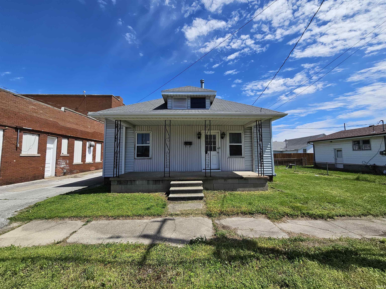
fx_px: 145
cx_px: 193
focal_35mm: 13
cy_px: 144
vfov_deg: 89.9
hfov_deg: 106.2
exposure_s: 1/3345
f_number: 2.2
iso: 50
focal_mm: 2.2
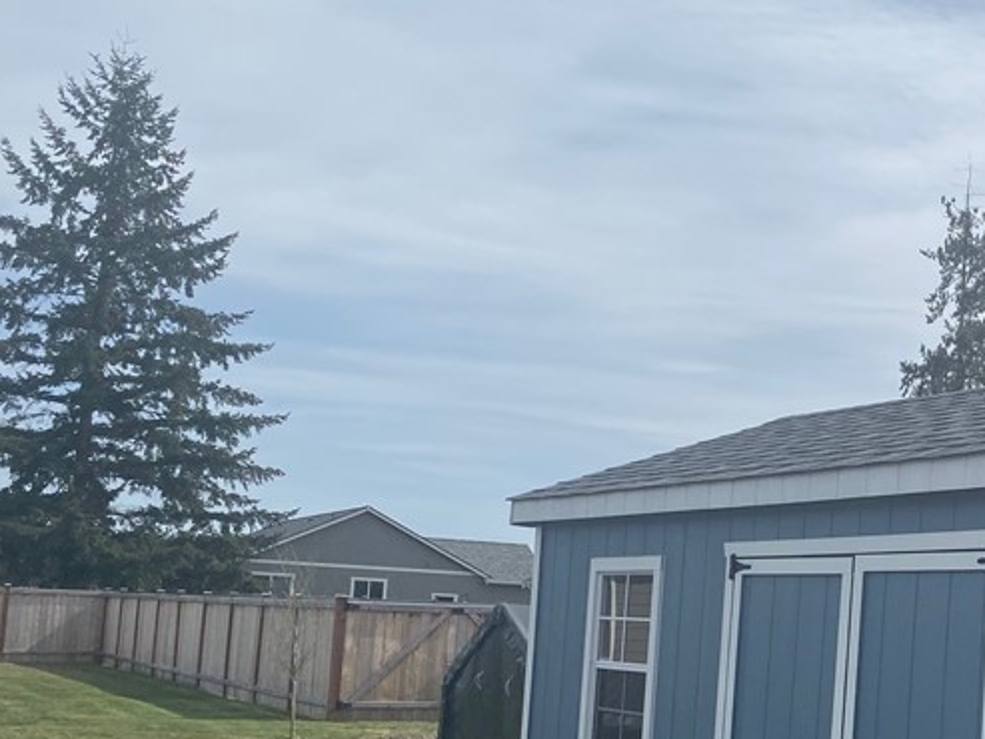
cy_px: 527
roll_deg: -2.2
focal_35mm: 54
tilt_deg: +4.1
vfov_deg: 26.8
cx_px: 1011
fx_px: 1537
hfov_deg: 32.4
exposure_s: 1/5025
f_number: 1.8
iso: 32
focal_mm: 4.25
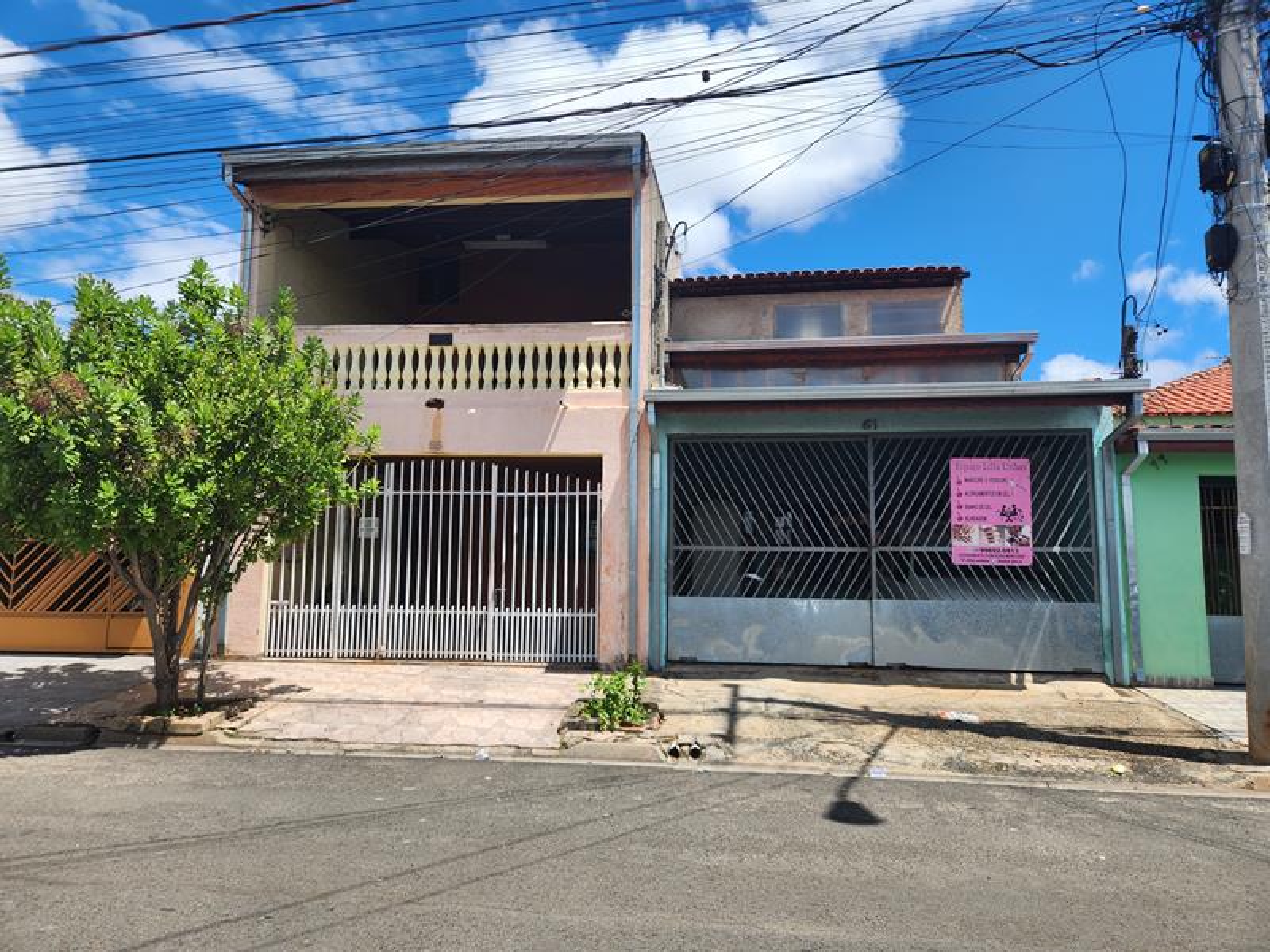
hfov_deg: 73.9
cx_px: 635
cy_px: 476
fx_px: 844
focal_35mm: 23
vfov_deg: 58.9
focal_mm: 5.4
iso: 20
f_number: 1.8
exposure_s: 1/1597
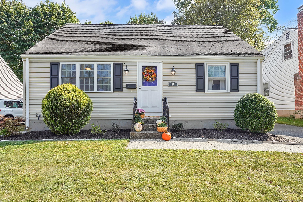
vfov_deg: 64.3
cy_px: 101
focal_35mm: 19
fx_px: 161
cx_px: 152
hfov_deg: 86.6
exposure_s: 1/60
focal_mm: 19.1
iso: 100
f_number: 9
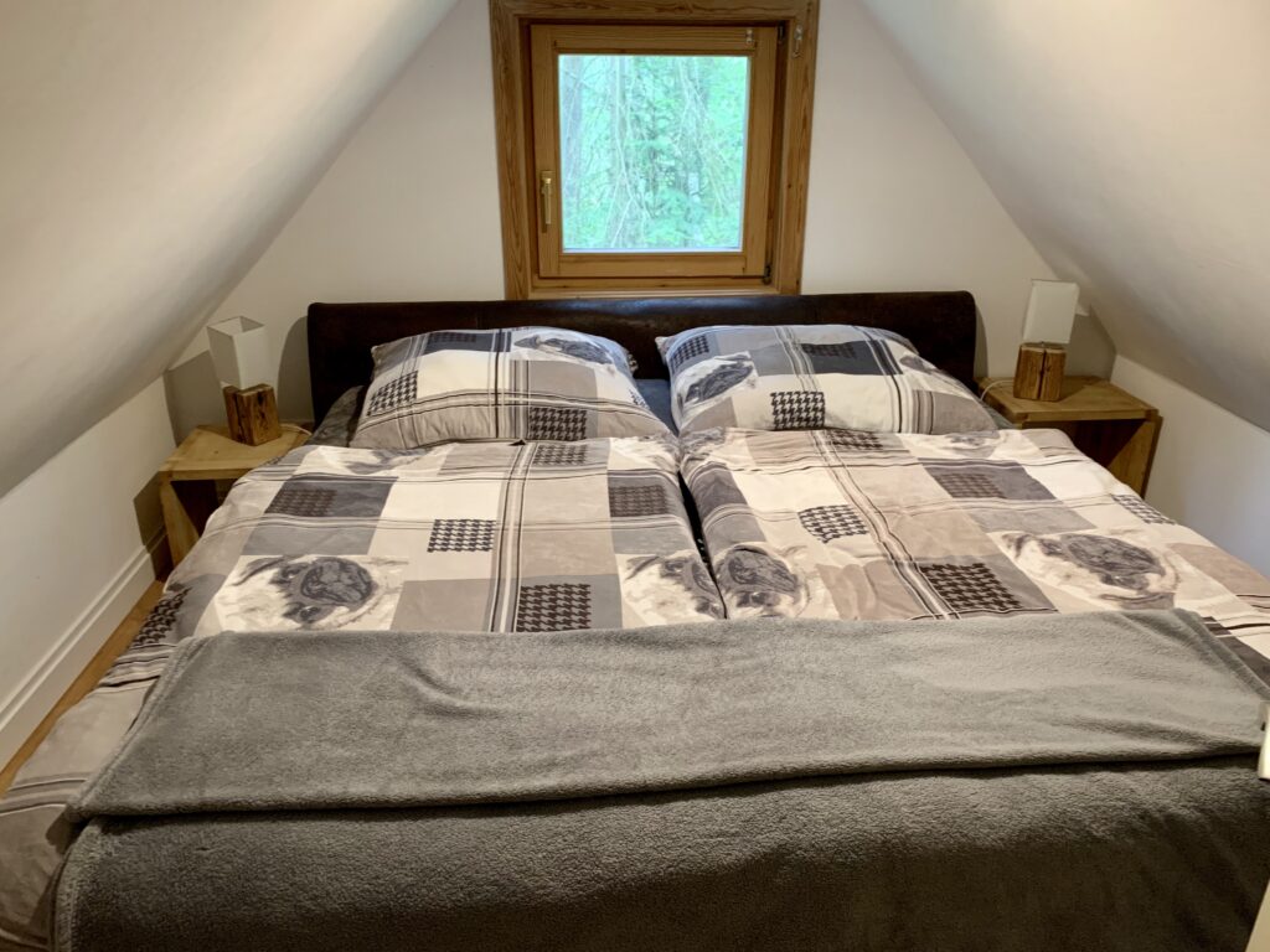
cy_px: 476
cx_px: 635
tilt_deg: -22.1
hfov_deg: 67.3
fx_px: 954
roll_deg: -0.9
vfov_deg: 53.1
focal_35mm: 26
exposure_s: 1/50
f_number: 1.8
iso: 320
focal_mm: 4.25
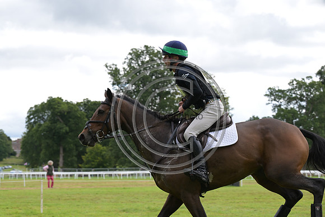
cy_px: 108
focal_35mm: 96
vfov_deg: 14.3
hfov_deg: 21.2
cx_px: 162
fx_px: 867
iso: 720
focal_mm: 96
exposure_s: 1/1250
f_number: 5.6
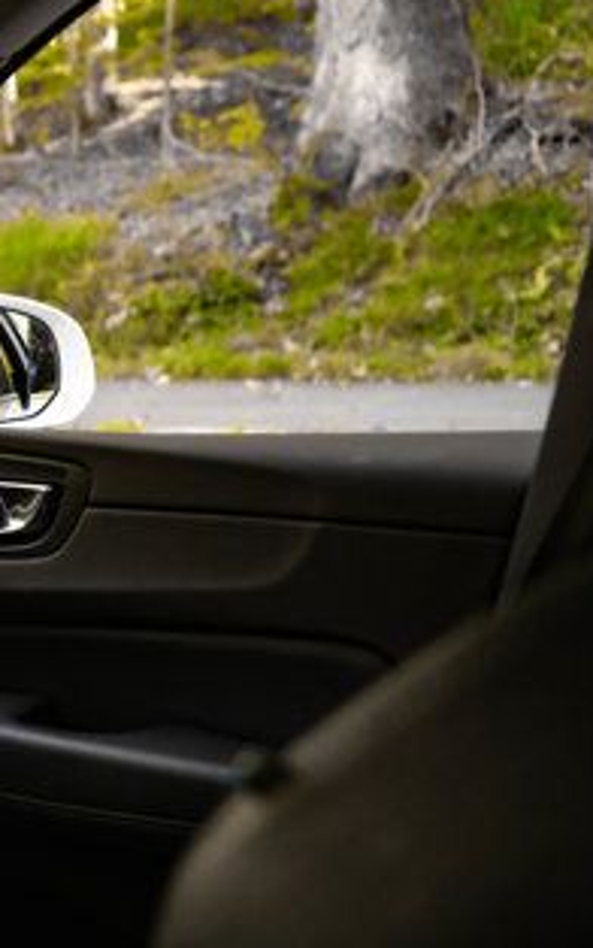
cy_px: 529
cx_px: -290
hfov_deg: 21.7
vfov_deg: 40.2
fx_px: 1291
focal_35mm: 50
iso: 800
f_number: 2.8
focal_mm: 24
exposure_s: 1/200
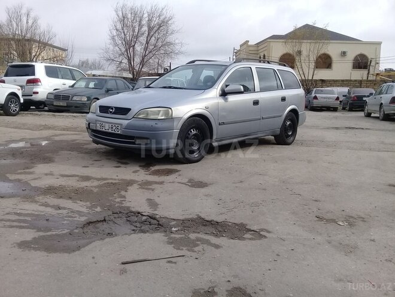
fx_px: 354
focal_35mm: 31
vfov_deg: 45.4
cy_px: 148
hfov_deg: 58.4
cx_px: 198
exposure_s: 1/884
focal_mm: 3.3
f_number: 2.2
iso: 50
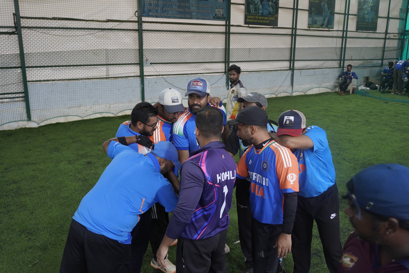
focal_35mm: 33
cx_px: 204
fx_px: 375
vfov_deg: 40.0
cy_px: 136
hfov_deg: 57.2
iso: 1250
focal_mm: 22
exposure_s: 1/200
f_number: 4
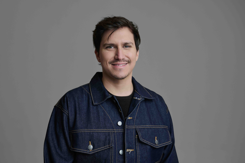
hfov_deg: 47.4
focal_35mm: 41
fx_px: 279
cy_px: 82
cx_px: 122
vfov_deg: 32.6
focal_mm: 41
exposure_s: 1/160
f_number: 6.3
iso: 400
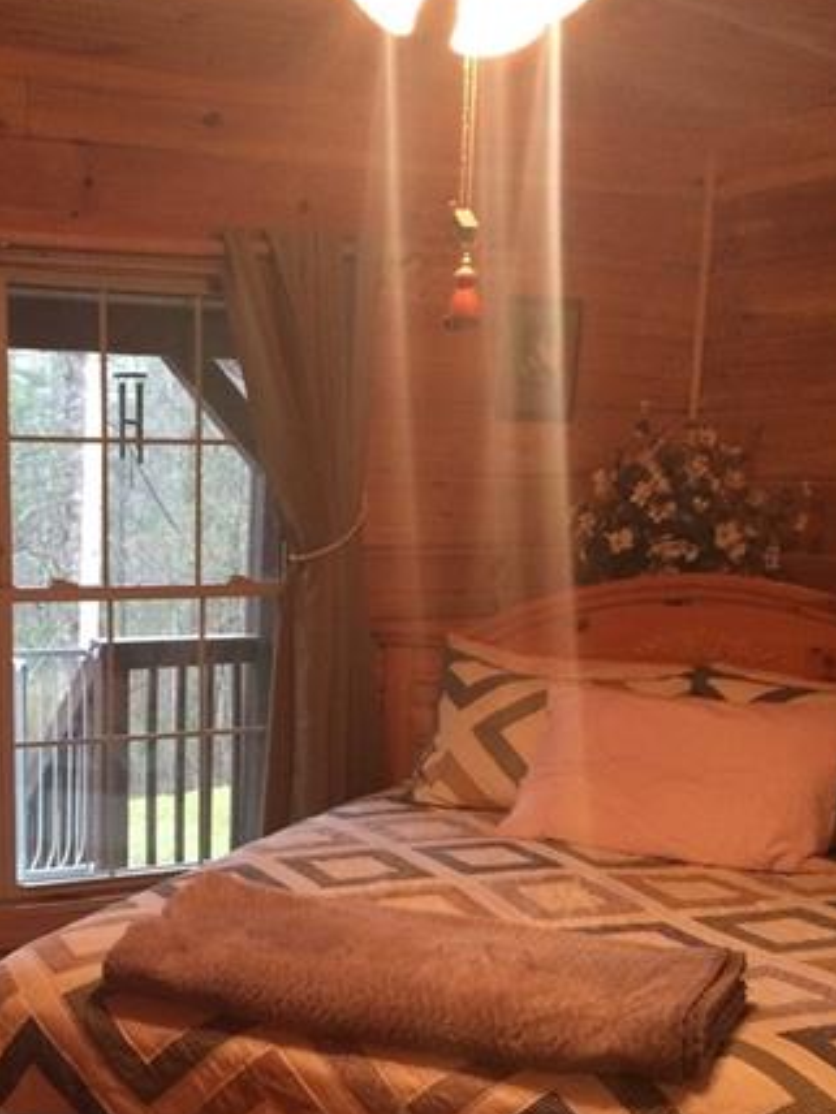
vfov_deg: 36.0
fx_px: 1674
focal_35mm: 52
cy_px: 836
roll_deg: -0.1
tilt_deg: -13.4
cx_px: 245
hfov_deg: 27.8
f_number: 2.2
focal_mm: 4.15
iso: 200
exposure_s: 1/30
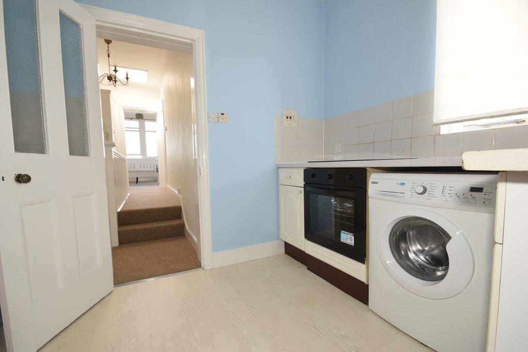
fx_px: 220
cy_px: 176
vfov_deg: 77.3
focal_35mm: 15
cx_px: 264
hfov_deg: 100.4
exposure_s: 1/125
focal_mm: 10
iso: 800
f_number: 5.6
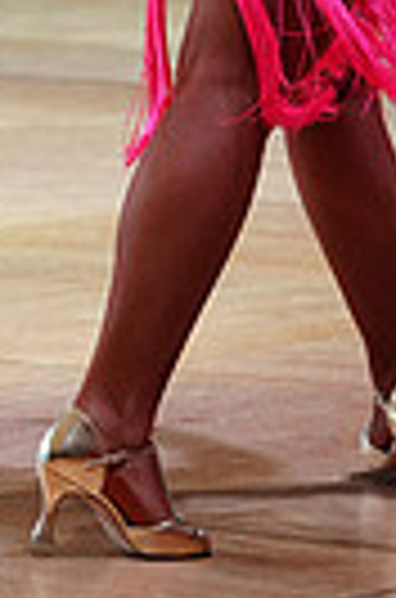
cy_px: -508
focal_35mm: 363
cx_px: -133
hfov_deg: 3.8
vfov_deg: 5.6
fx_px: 6020
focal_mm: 83
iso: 2500
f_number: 4
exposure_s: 1/320
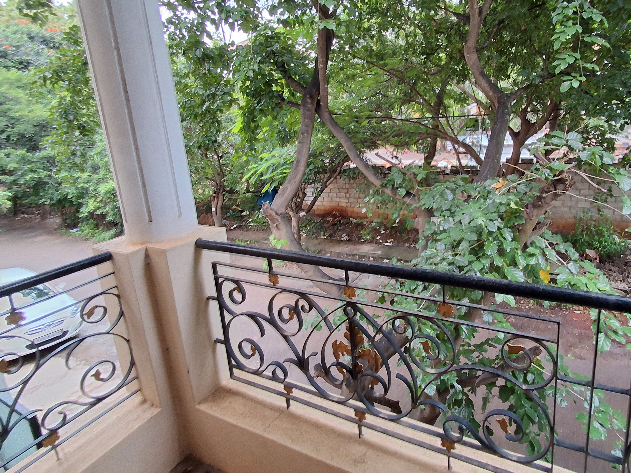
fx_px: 365
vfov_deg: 65.2
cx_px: 392
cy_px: 183
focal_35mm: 20
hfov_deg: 80.3
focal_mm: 1.64
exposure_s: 1/50
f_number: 2.2
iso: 200
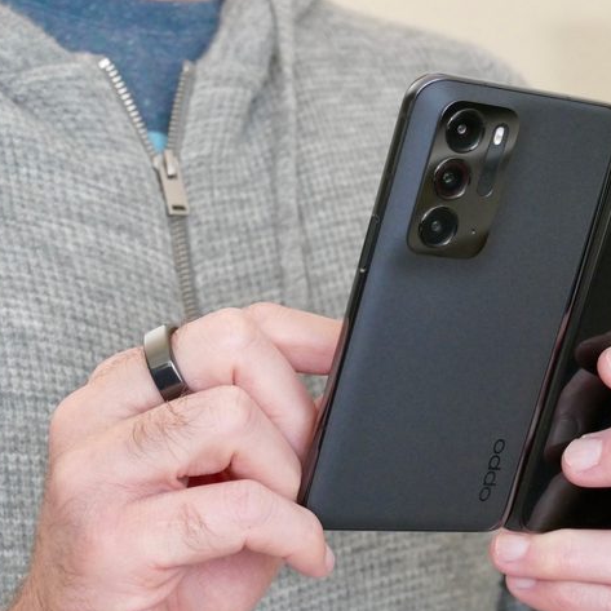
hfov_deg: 20.5
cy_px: 307
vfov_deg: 20.6
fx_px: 1677
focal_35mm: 84
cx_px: 447
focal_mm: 23.65
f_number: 4.5
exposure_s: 1/30
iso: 1600
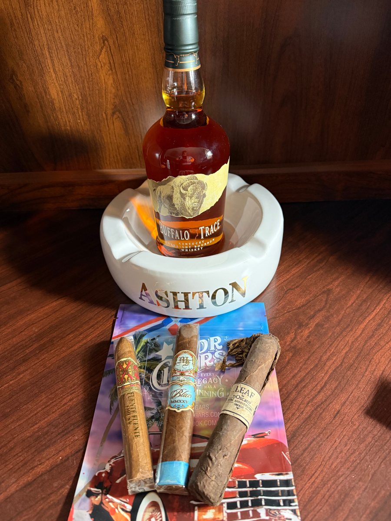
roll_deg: +0.5
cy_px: 260
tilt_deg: -41.2
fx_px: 361
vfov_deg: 71.6
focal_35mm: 24
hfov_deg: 56.8
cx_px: 196
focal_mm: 6.76
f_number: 1.78
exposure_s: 1/60
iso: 640
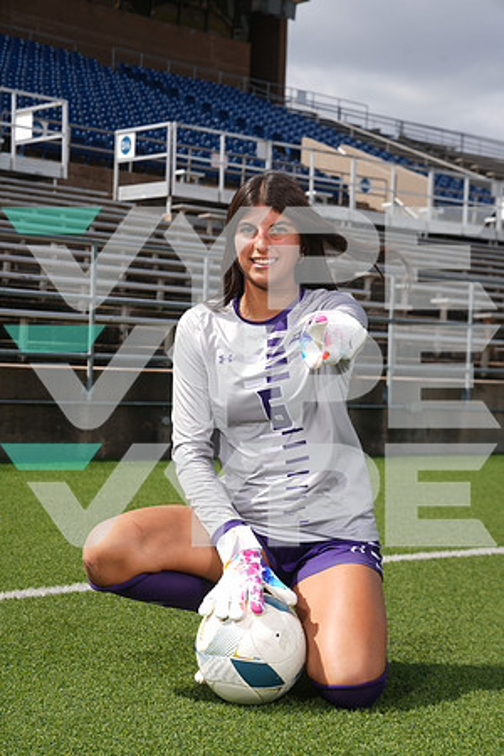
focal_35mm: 68
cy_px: 378
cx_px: 252
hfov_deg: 20.0
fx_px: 1428
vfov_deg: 29.7
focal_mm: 68
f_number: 8
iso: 80
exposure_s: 1/200
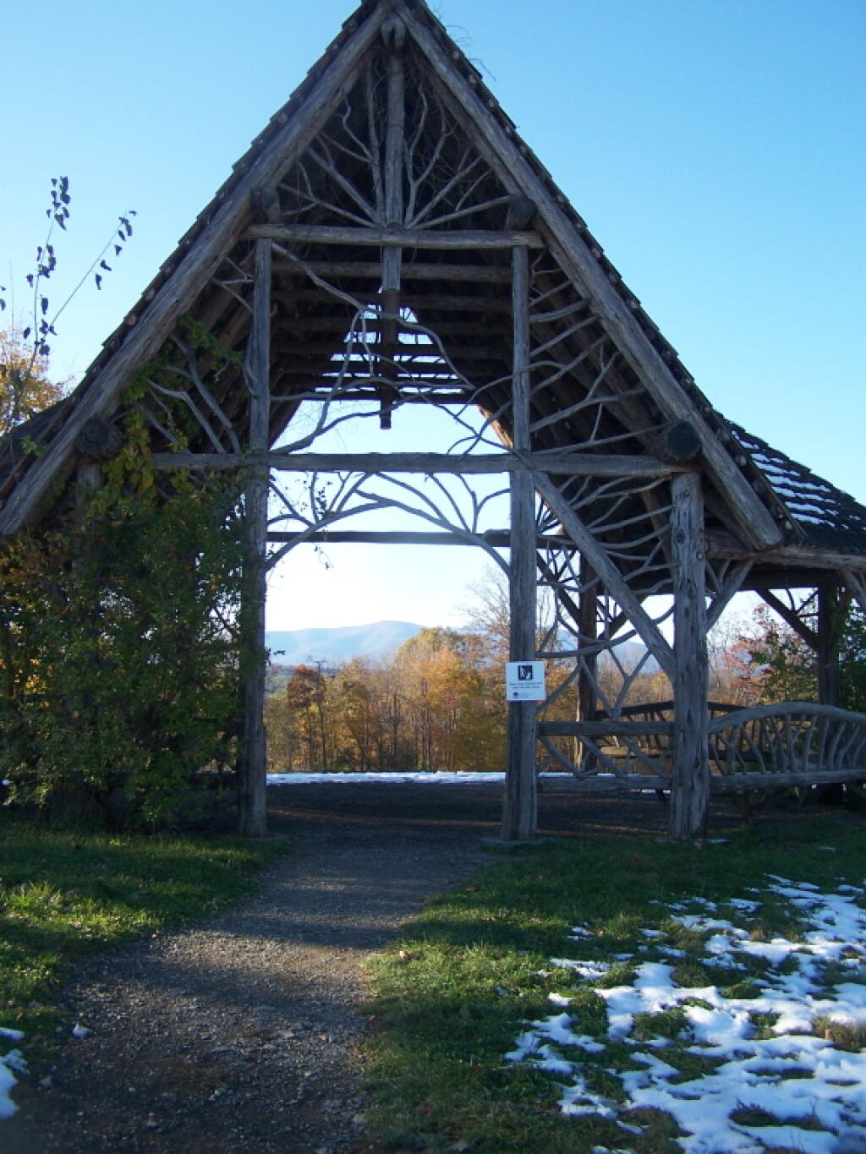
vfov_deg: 49.0
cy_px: 577
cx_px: 433
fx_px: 1267
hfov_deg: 37.7
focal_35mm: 38
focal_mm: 6.3
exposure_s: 1/400
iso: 80
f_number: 2.8
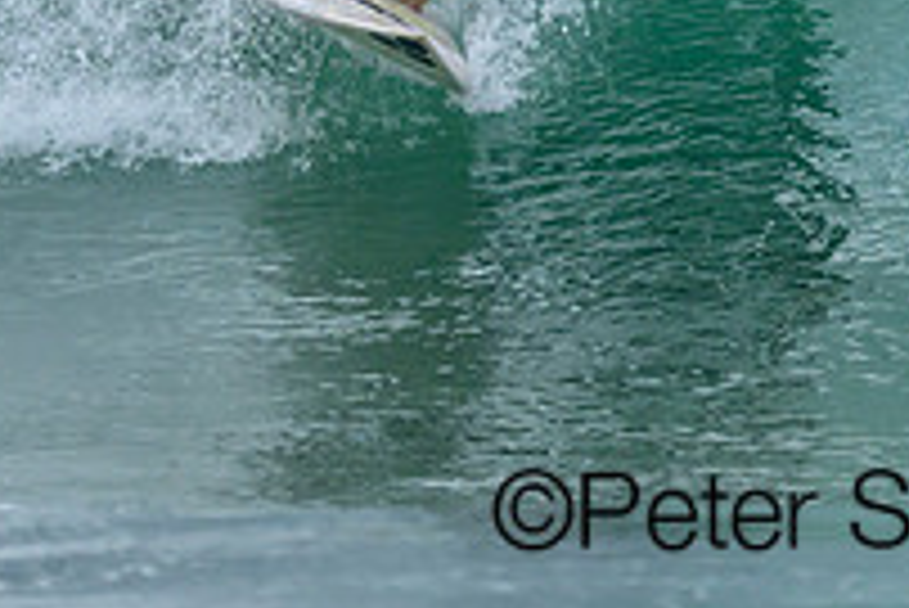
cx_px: 769
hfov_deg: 0.7
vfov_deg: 0.4
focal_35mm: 3159
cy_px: -561
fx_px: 79819
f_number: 6.3
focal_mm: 800
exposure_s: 1/2000
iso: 360
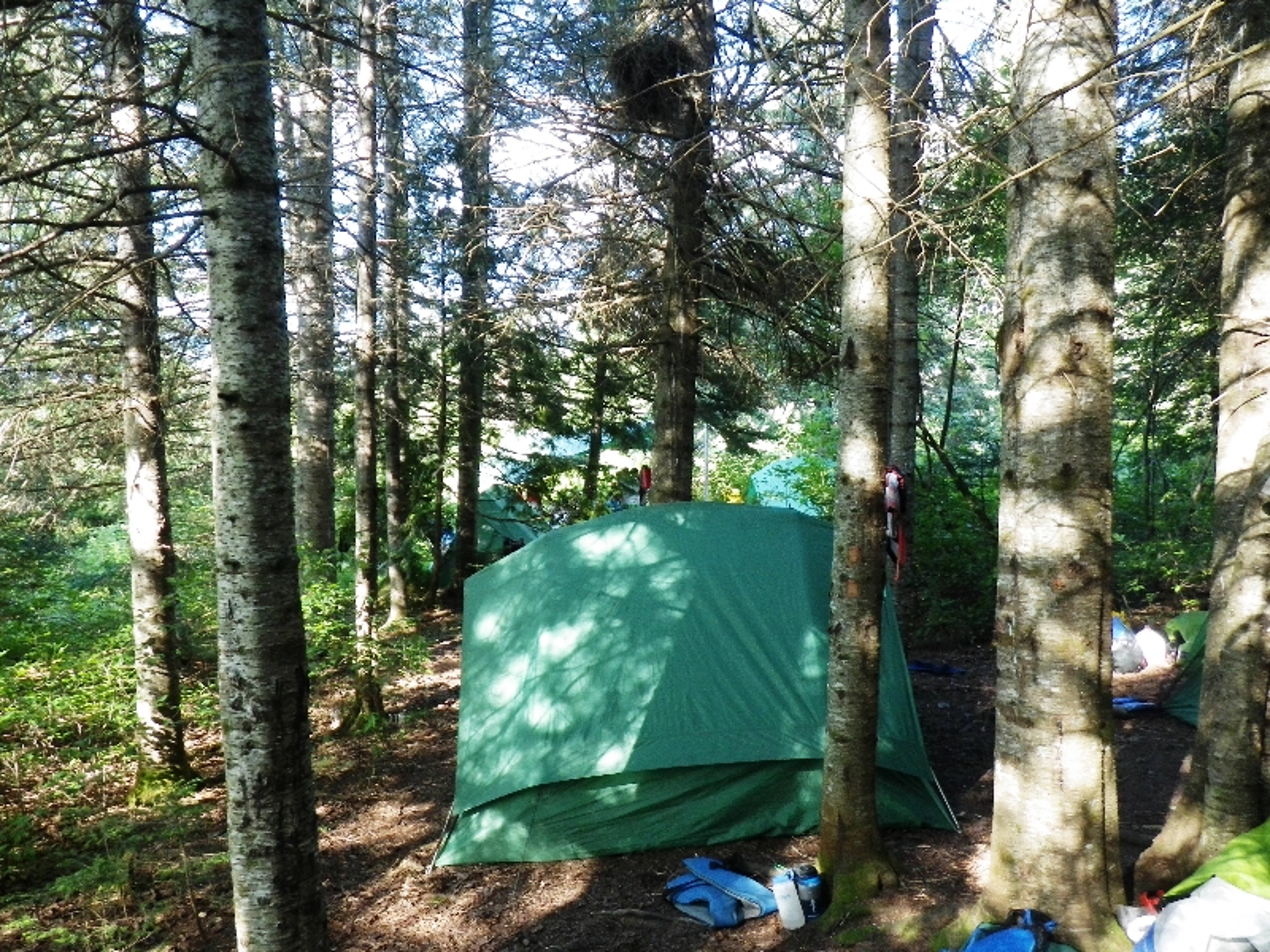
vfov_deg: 49.7
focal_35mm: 28
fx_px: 1027
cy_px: 476
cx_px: 635
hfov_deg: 63.4
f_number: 3.5
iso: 200
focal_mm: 5
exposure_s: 1/50
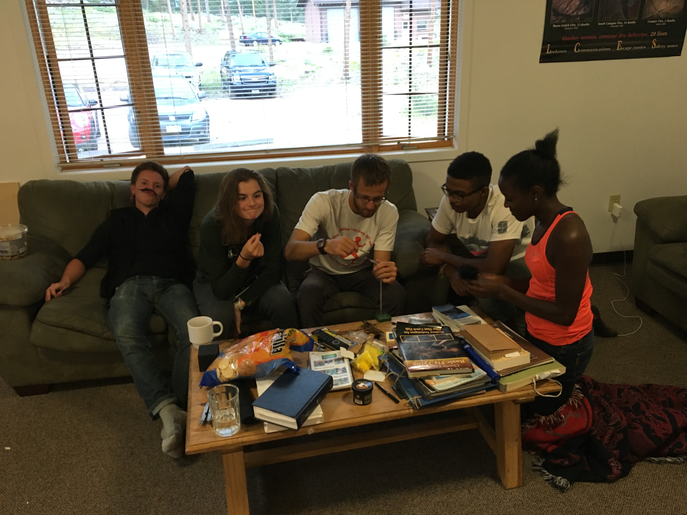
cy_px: 258
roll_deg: +2.3
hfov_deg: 61.7
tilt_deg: -21.0
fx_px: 576
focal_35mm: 29
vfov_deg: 48.2
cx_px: 344
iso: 125
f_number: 2.2
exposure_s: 1/30
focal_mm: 4.15
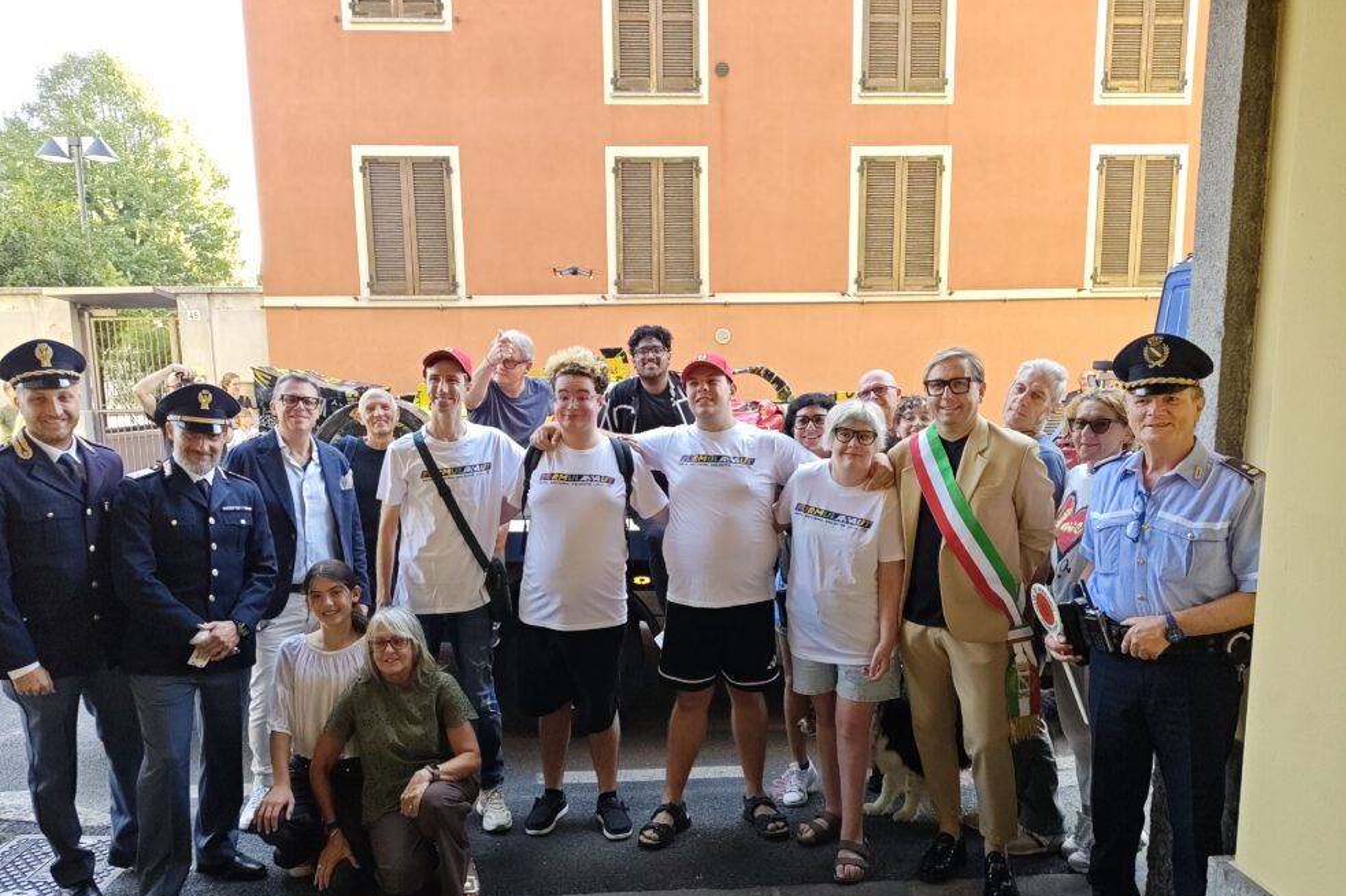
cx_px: 657
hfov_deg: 69.4
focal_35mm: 26
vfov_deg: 49.3
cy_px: 521
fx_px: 972
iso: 466
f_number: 1.8
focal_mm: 5.56
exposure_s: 1/100
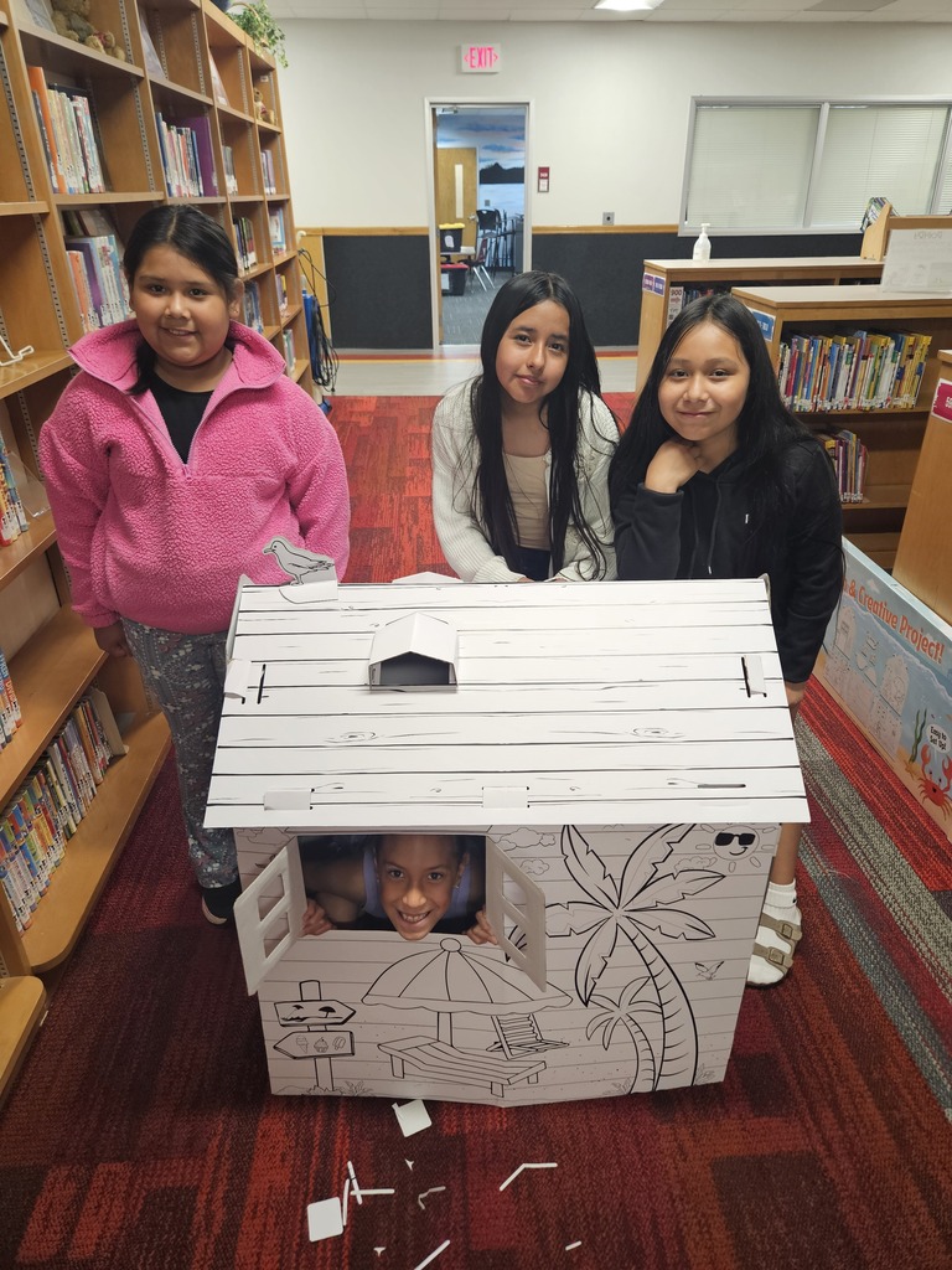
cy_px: 635
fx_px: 843
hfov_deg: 58.9
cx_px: 476
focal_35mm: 23
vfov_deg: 73.9
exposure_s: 1/120
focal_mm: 5.4
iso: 320
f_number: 1.8
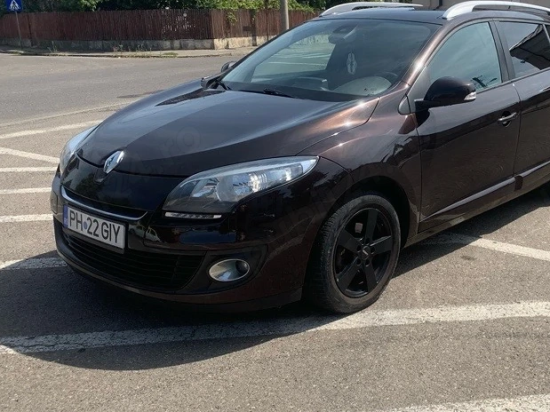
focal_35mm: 42
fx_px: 667
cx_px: 395
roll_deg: +0.8
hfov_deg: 43.7
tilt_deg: -13.5
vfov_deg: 34.3
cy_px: 203
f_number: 1.8
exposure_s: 1/1536
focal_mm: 4.25
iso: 25
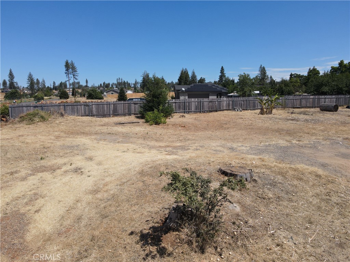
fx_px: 243
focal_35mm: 24
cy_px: 131
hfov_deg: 71.6
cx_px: 175
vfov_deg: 56.8
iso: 100
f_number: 2.8
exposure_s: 1/1000
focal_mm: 4.5
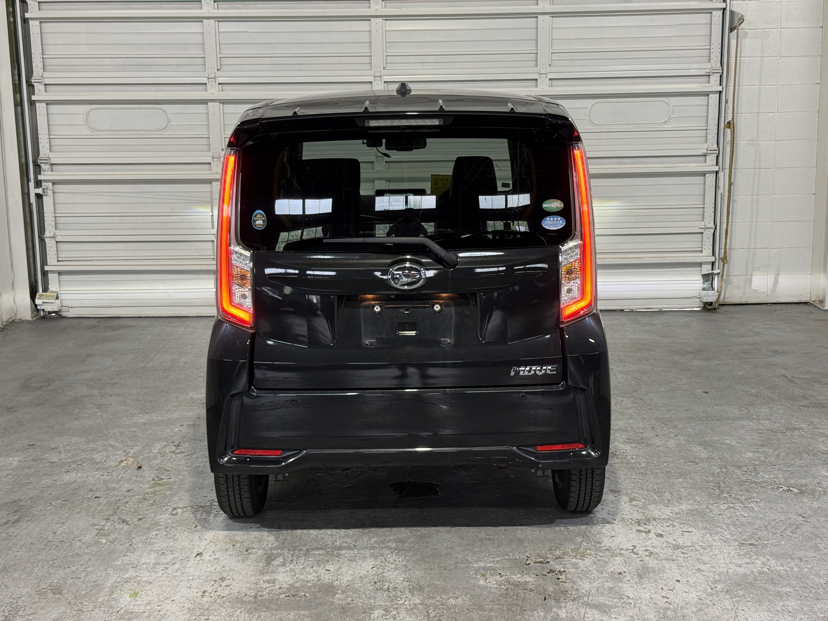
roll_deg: +0.2
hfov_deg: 39.7
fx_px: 1148
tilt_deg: -10.0
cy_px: 310
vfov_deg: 30.3
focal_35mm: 48
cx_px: 414
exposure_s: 1/60
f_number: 1.78
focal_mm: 6.76
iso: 100
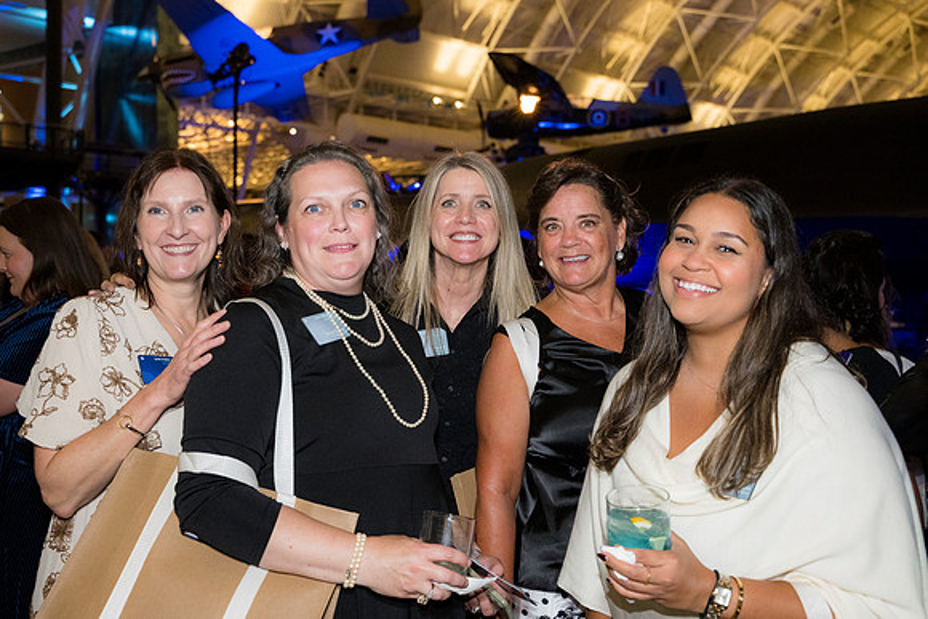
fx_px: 1006
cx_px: 464
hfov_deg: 49.5
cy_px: 310
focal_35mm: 39
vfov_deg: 34.2
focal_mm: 39
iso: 3200
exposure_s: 1/160
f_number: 4
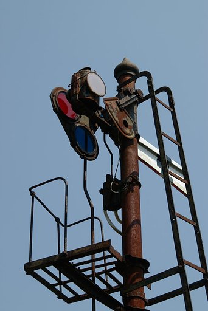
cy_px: 156
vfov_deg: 27.0
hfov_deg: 18.2
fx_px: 649
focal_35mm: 75
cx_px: 104
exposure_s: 1/400
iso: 200
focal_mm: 50
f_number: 10
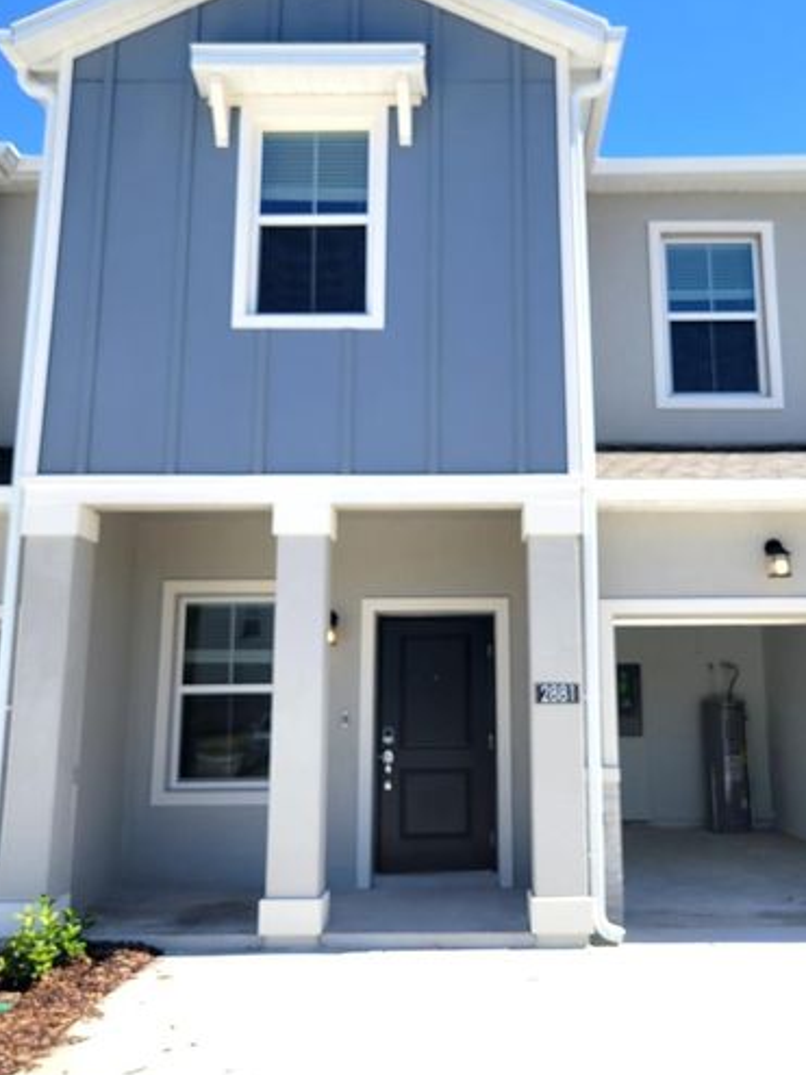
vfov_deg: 52.5
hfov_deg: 40.6
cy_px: 472
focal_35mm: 35
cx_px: 456
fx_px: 1087
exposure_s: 1/2043
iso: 40
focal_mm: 5.4
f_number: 1.8
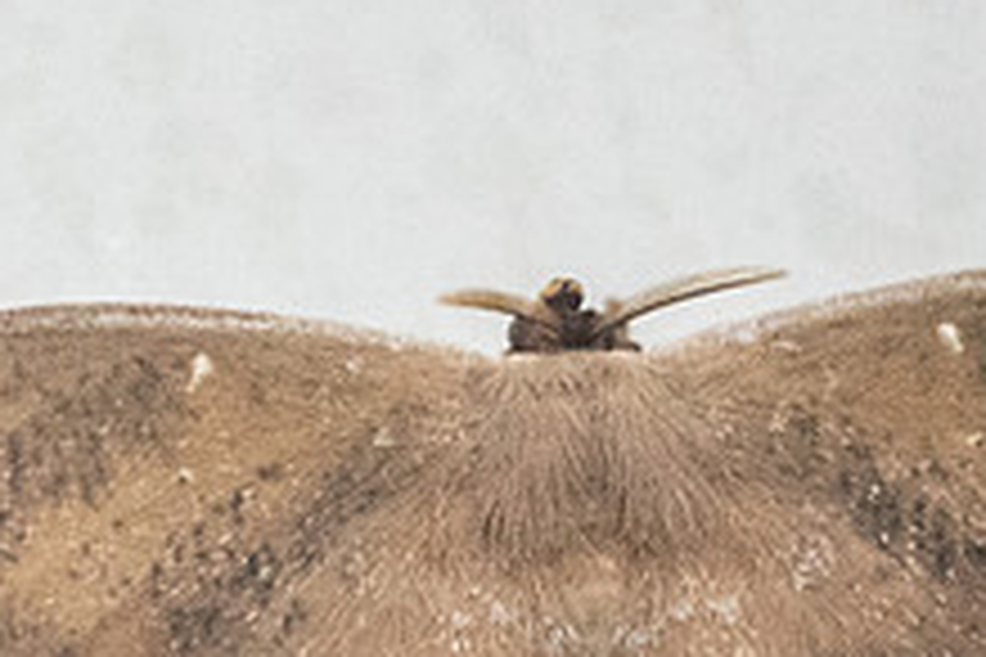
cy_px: 713
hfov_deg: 2.3
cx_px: -485
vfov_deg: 1.5
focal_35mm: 890
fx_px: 24374
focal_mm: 150
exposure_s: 1/30
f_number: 3.3
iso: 2500
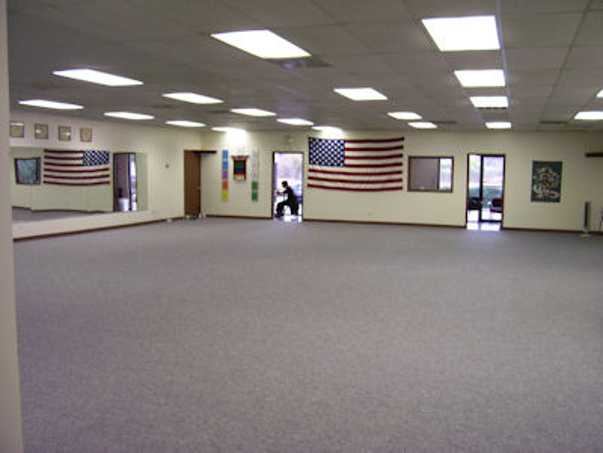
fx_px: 592
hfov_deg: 54.0
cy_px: 226
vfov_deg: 41.8
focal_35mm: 34
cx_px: 302
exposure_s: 1/20
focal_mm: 5.6
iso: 160
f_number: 2.7
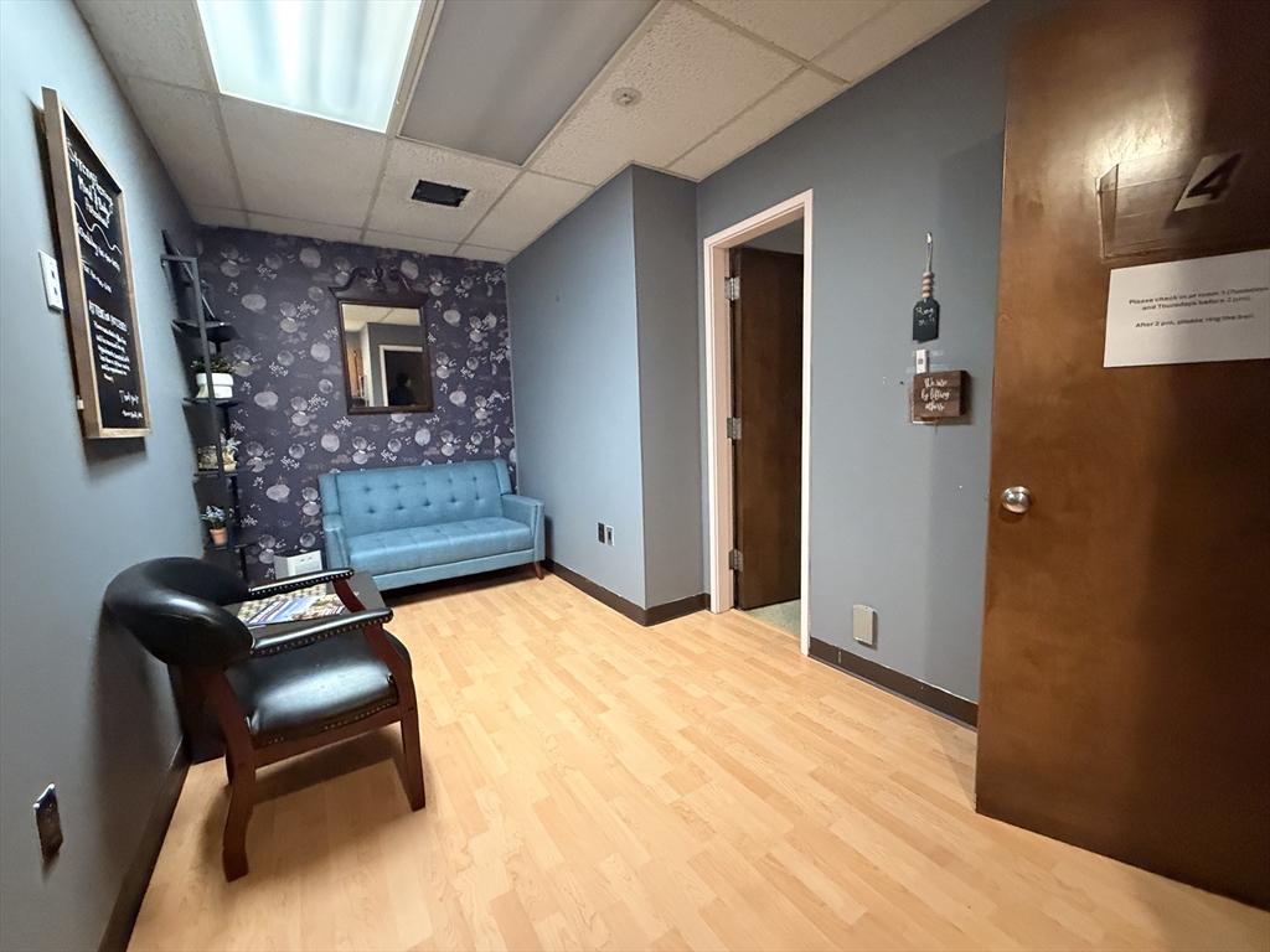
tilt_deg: -5.7
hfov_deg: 102.1
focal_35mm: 14
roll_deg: +2.3
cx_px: 635
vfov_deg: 85.7
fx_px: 514
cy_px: 476
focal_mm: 2.22
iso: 1250
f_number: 2.2
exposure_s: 1/60
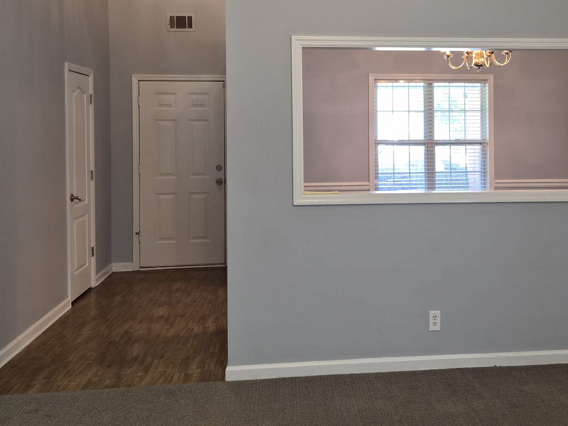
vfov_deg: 38.1
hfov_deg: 49.5
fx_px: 607
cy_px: 130
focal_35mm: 37
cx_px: 367
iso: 250
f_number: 1.8
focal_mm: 5.4
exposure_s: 1/120
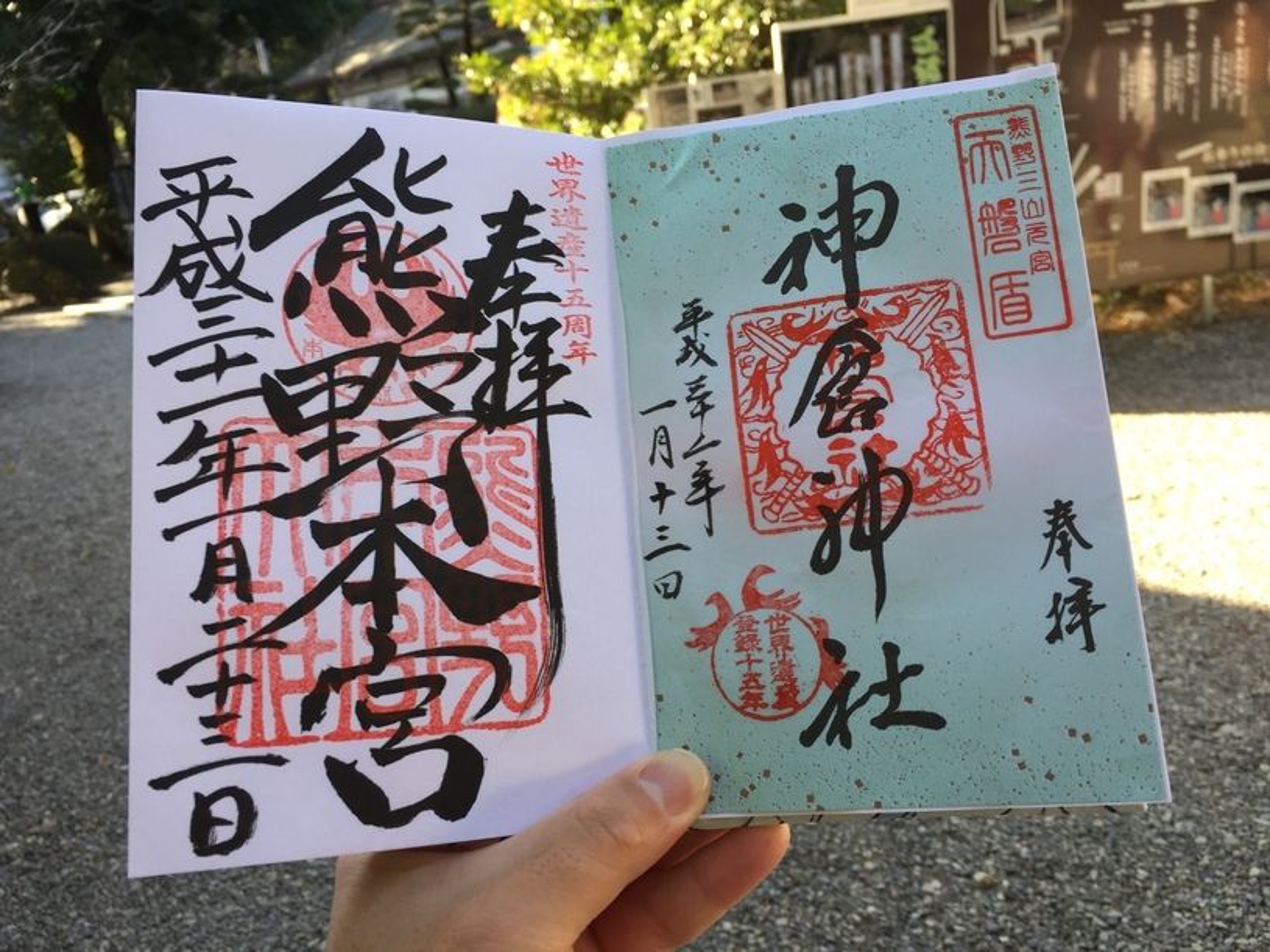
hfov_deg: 61.7
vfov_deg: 48.2
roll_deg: +8.5
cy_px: 476
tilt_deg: -18.4
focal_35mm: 29
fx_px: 1064
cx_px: 635
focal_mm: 4.15
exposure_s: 1/121
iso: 32
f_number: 2.2
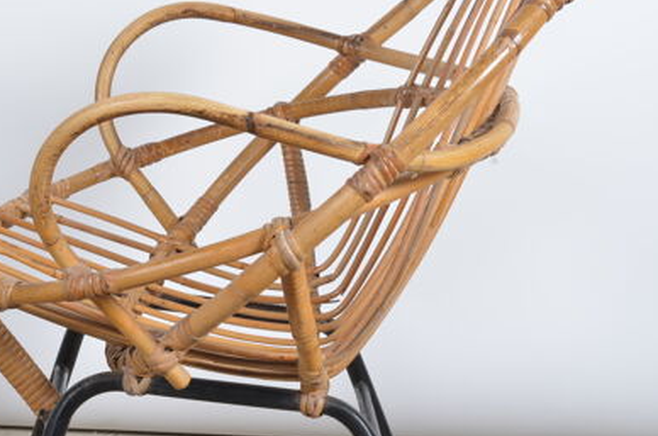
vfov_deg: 11.7
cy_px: 142
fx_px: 2116
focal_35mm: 116
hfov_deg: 17.7
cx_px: 293
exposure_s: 1/125
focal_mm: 50
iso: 100
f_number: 11
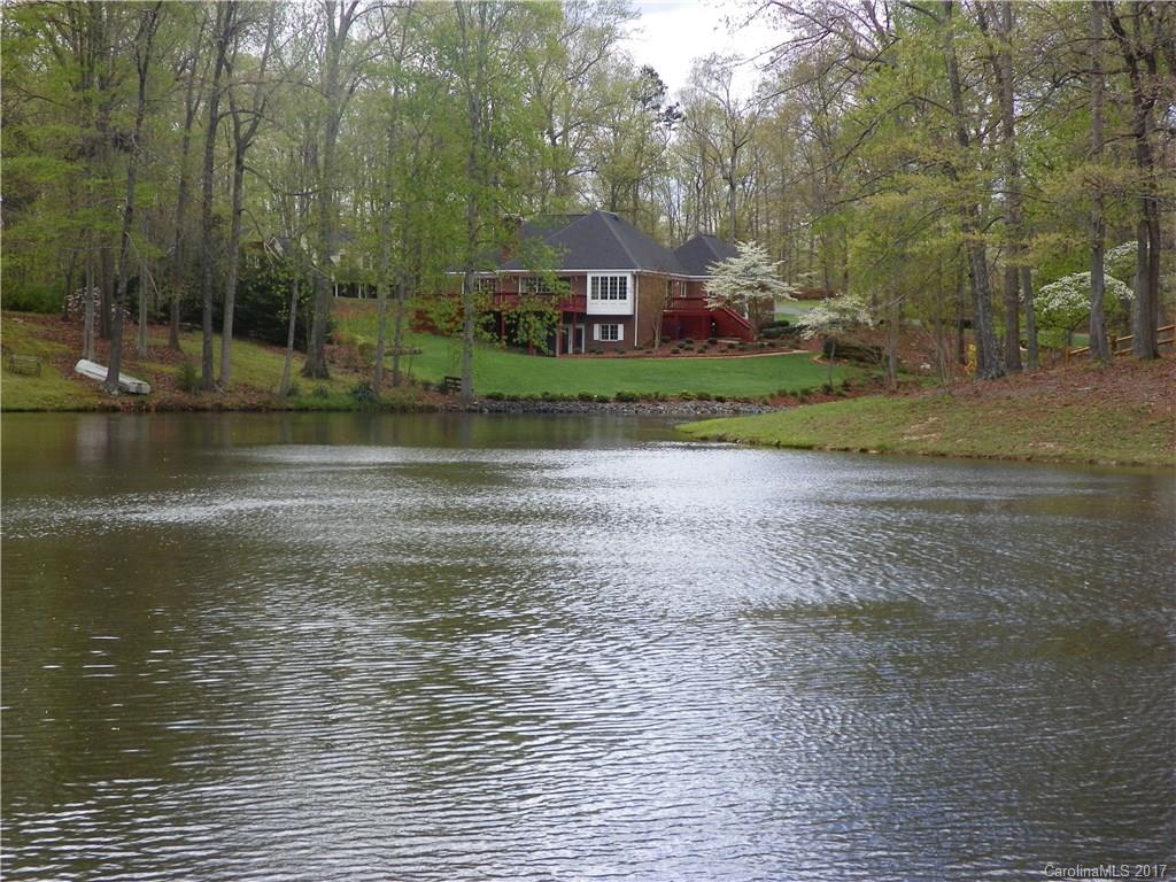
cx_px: 588
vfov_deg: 23.7
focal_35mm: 62
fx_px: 2106
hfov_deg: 31.2
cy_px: 441
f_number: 3.5
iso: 64
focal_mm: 11
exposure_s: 1/320
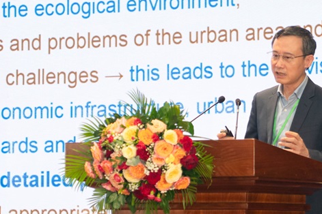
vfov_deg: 6.2
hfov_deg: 9.2
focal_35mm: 223
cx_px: 243
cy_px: 99
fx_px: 1994
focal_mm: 70
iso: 320
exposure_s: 1/160
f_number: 2.8
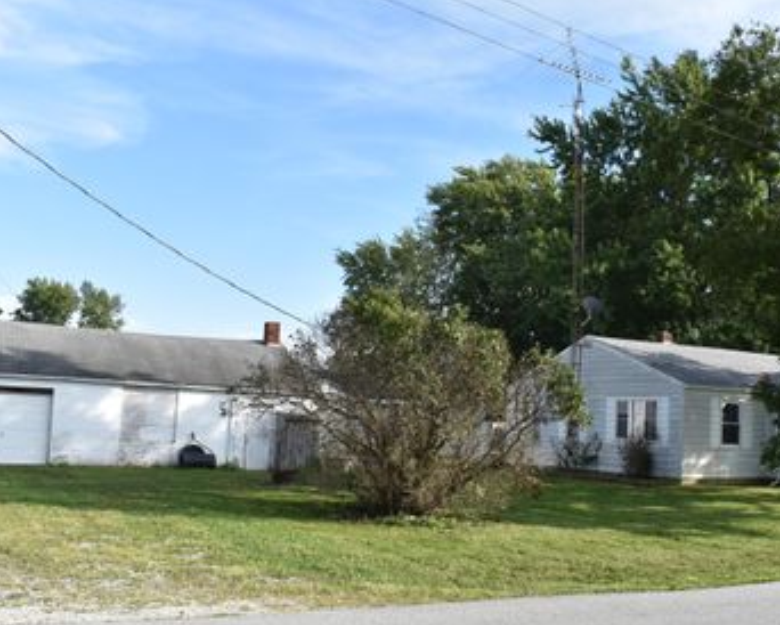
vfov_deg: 40.1
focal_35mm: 37
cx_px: 488
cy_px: 336
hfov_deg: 48.6
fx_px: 855
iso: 180
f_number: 8
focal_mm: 18
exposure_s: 1/250
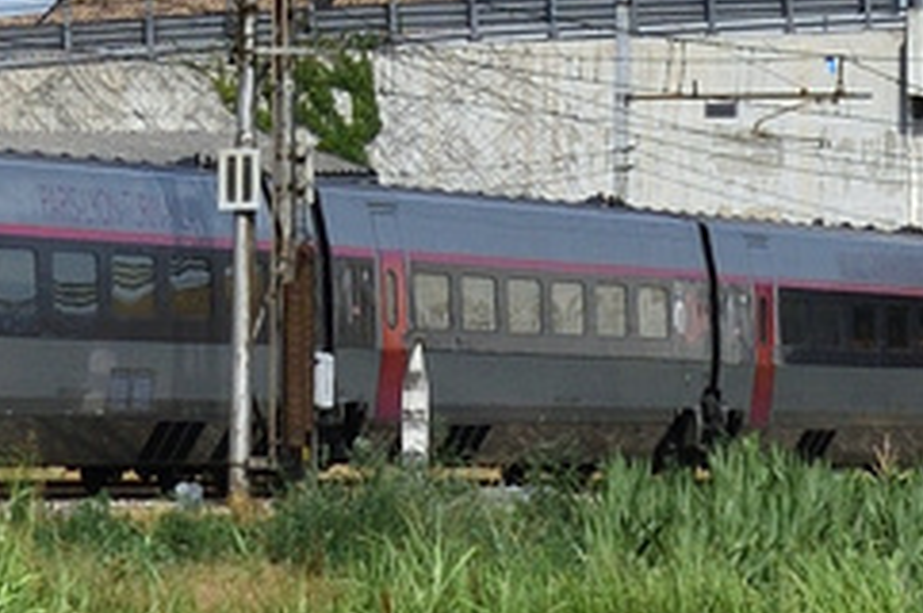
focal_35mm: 419
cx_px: -19
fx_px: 10728
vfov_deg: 3.3
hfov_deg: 4.9
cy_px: -337
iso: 200
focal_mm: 35
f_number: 8
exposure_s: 1/640
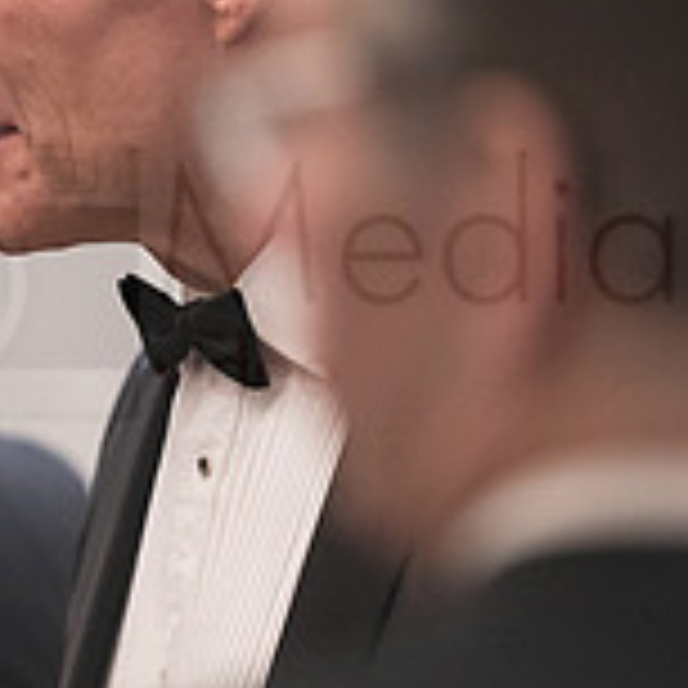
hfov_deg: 3.2
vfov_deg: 3.2
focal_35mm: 541
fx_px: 12165
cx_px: -76
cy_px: 277
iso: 6400
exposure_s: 1/100
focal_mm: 168
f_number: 2.8
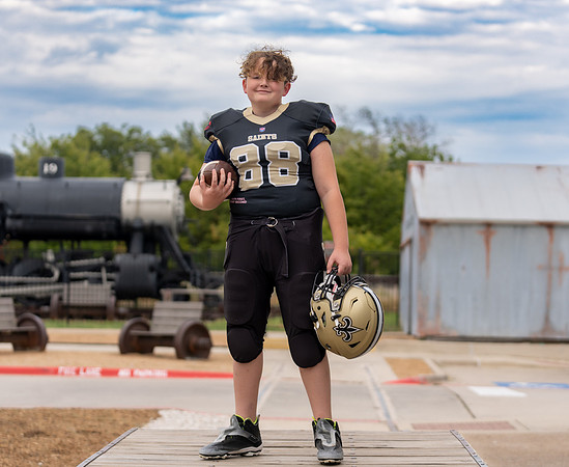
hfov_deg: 22.5
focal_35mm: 84
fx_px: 1432
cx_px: 293
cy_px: 235
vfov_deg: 18.5
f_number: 2.8
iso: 100
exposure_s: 1/400
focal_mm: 70
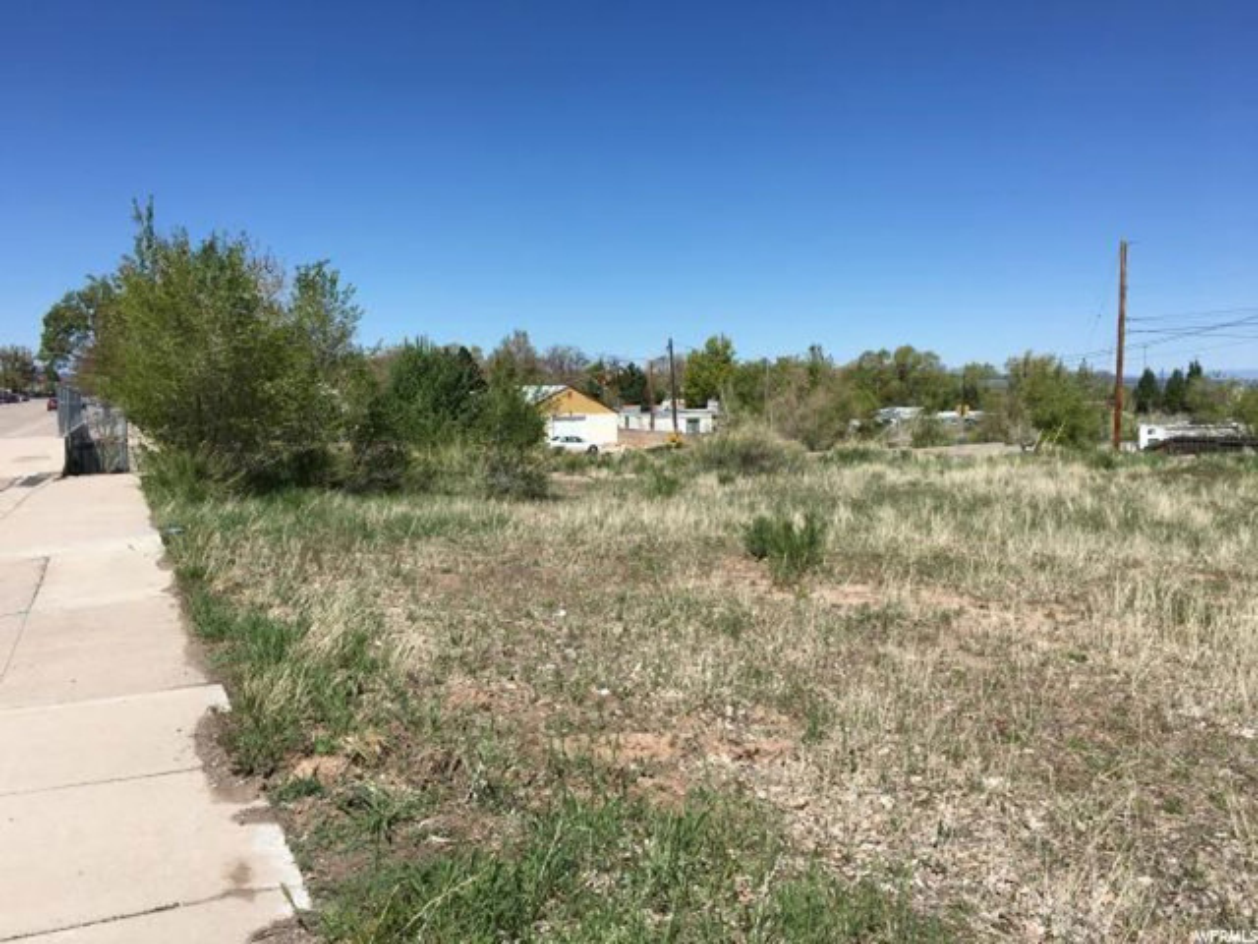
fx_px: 1054
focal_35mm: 29
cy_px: 472
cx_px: 629
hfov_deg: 61.7
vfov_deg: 48.2
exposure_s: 1/2564
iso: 25
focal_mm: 4.15
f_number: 2.2
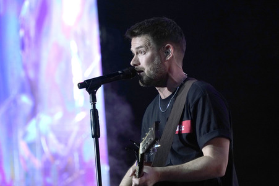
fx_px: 1378
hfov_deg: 11.6
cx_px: 140
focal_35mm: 178
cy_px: 93
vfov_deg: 7.7
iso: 2000
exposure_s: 1/250
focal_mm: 178
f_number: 5.6
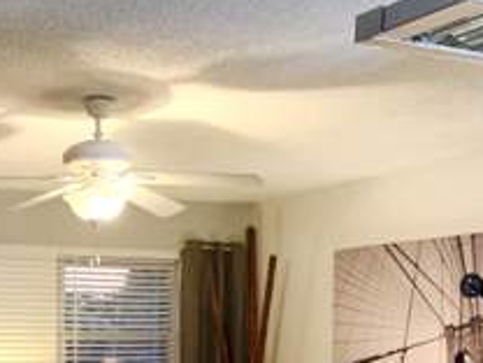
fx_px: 837
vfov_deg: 23.1
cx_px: 63
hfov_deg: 30.9
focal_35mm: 60
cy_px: 392
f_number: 1.8
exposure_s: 1/30
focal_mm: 4.25
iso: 400
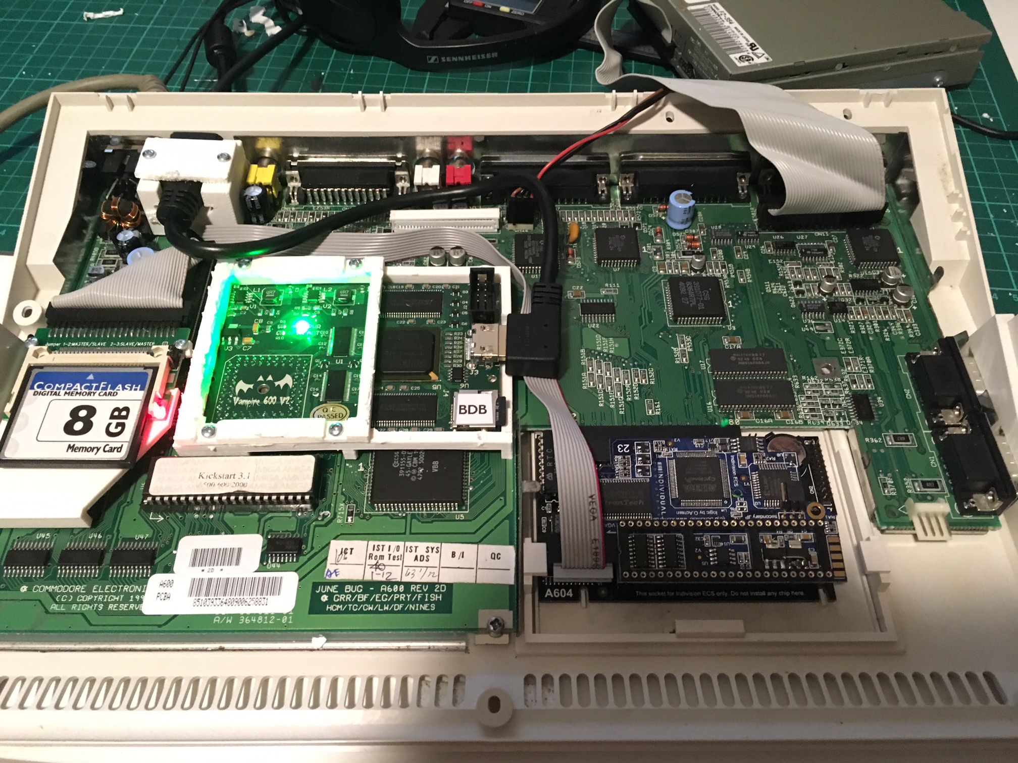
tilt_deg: -53.2
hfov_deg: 61.7
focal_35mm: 29
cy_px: 382
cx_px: 509
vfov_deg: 48.2
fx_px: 853
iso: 400
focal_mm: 4.15
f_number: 2.2
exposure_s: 1/17
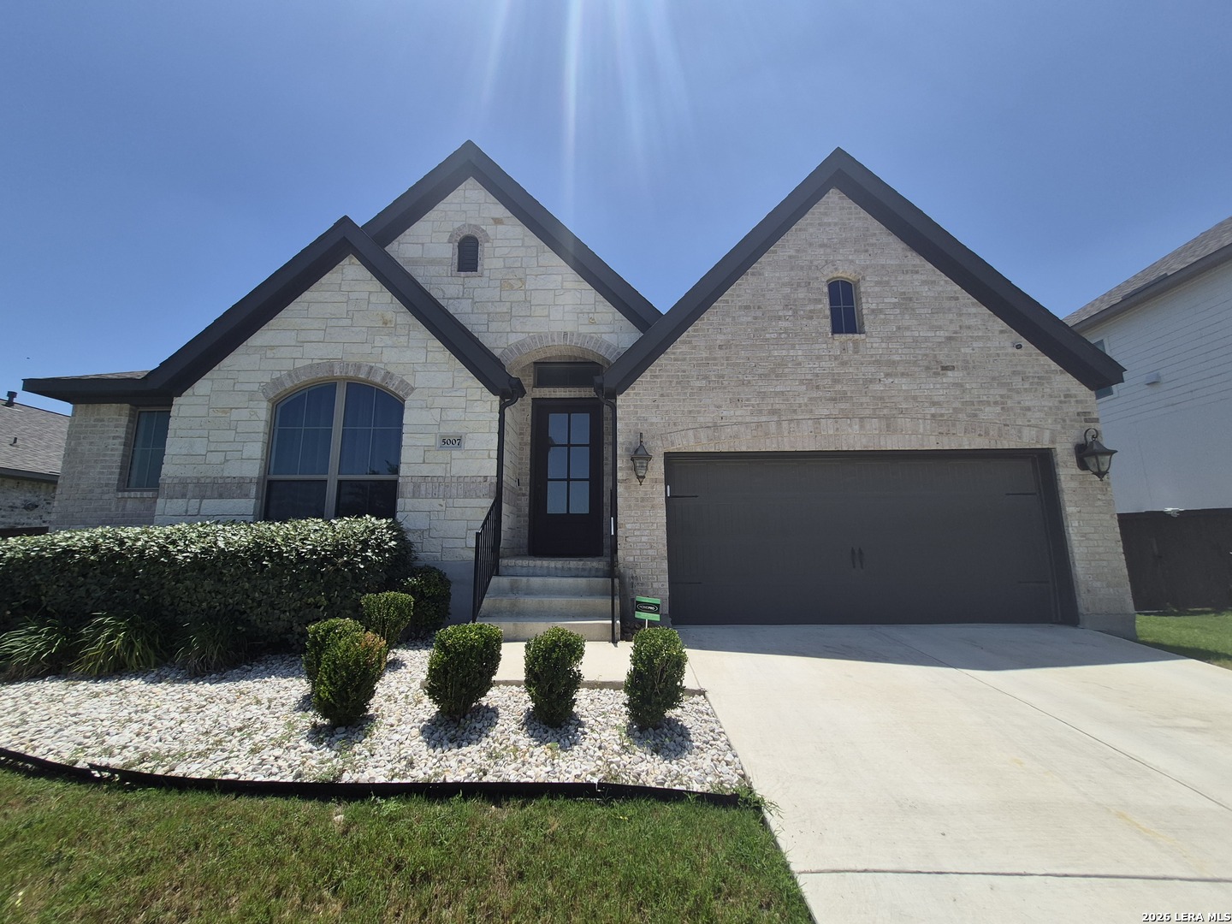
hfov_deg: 106.2
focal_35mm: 13
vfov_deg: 89.9
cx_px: 616
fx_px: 463
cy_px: 462
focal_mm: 1.74
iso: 40
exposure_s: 1/2640
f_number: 2.2
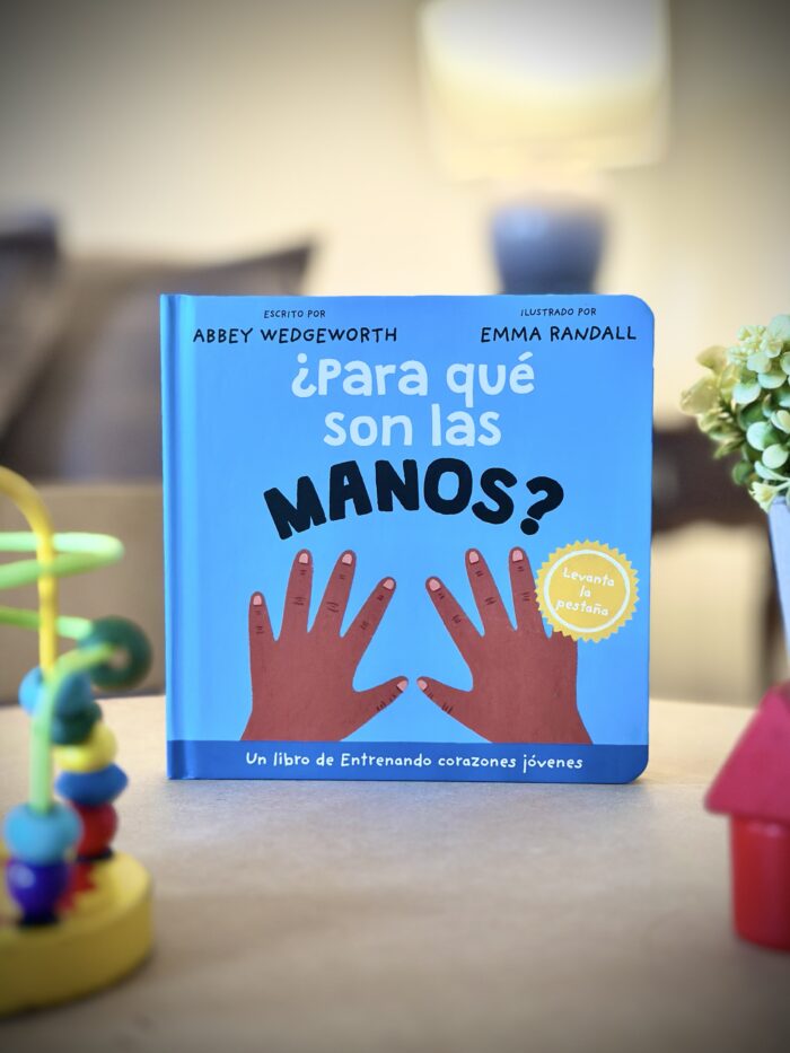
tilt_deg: -2.1
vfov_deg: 39.7
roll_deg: +0.6
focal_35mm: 48
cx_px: 395
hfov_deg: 30.3
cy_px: 526
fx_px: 1460
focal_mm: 6.86
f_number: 1.78
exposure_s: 1/50
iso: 200
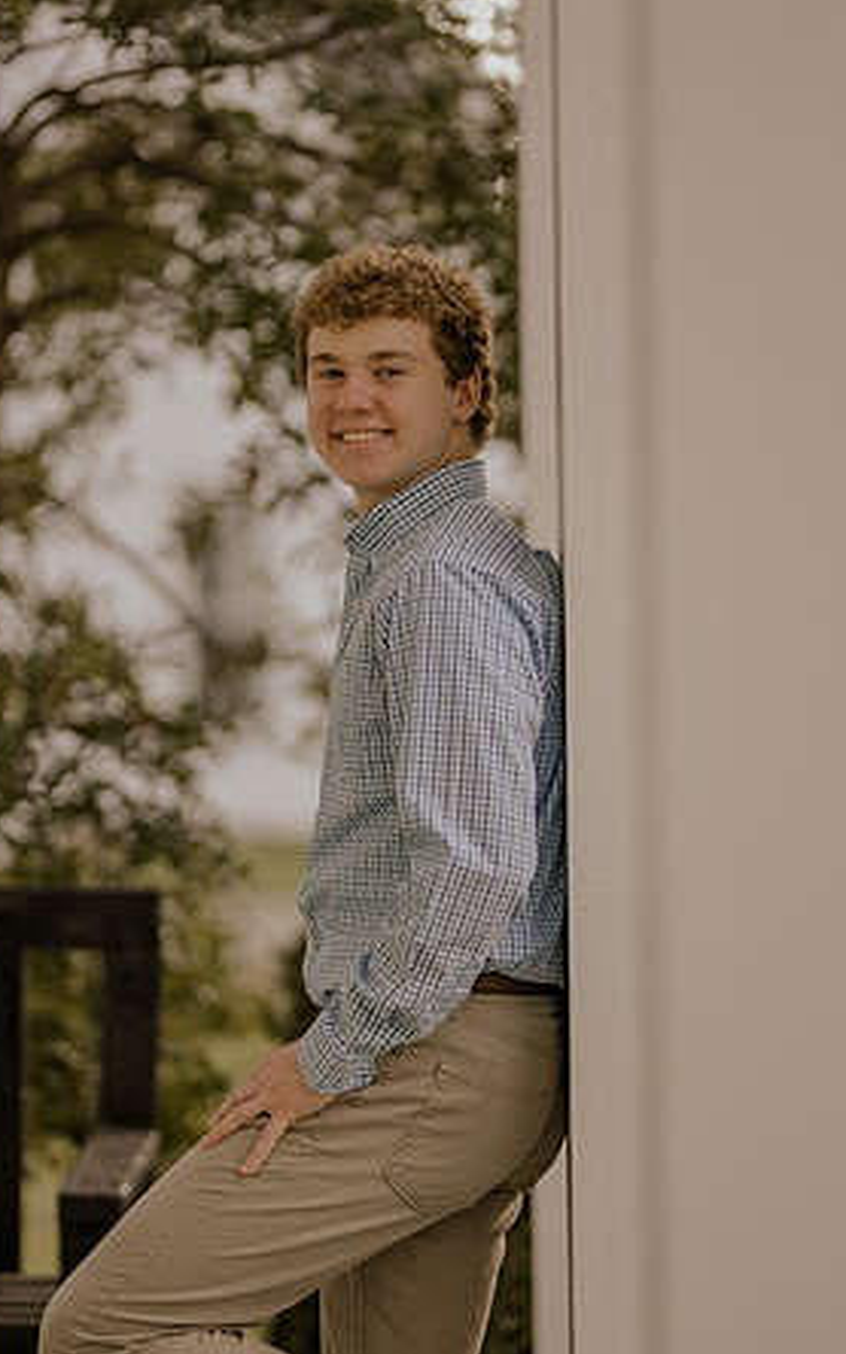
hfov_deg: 10.0
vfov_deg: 15.9
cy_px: 675
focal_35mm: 131
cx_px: 411
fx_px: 4834
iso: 100
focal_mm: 85
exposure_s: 1/500
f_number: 1.4
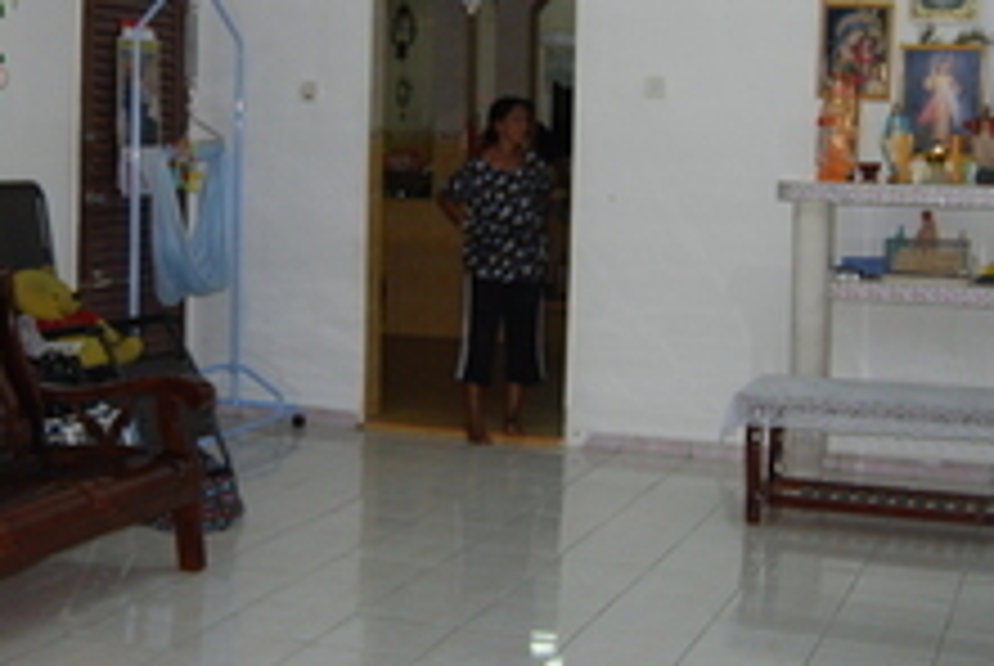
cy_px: 178
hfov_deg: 32.5
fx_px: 1686
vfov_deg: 22.2
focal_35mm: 61
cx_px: 315
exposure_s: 1/60
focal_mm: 18
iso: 200
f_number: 3.5
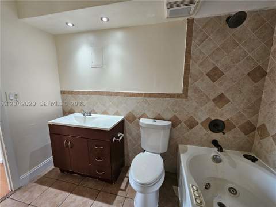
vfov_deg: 89.9
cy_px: 104
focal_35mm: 13
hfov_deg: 106.2
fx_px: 104
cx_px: 138
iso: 160
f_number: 2.2
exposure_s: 1/60
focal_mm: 2.2
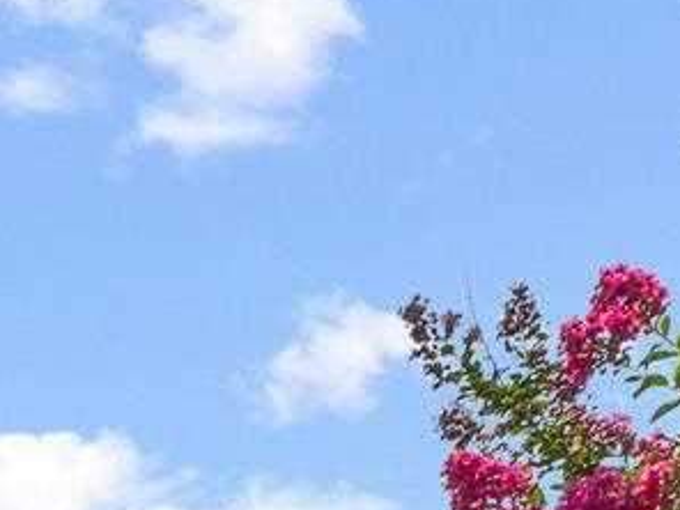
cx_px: -1174
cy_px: 1458
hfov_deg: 11.6
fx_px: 2397
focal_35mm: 122
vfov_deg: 9.7
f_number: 9
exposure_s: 1/80
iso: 200
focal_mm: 10
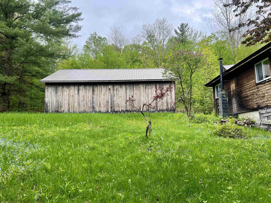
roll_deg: +0.8
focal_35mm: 26
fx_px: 204
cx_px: 136
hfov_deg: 67.3
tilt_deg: +8.7
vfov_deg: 53.1
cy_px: 102
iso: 50
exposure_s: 1/1361
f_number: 1.5
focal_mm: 5.7
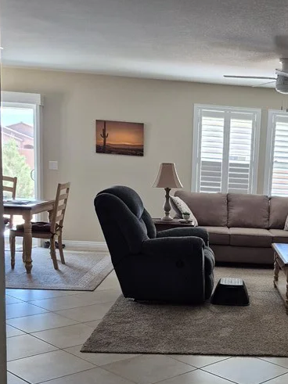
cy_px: 263
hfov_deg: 28.8
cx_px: 272
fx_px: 533
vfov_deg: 39.1
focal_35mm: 48
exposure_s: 1/120
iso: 320
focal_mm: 5.4
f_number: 1.8
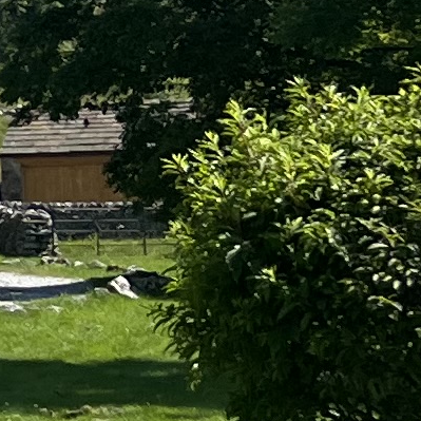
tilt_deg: +4.1
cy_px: 154
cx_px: -1225
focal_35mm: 232
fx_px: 3192
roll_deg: -0.1
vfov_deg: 7.5
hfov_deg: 6.3
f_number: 1.5
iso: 50
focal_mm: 5.7
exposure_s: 1/4444
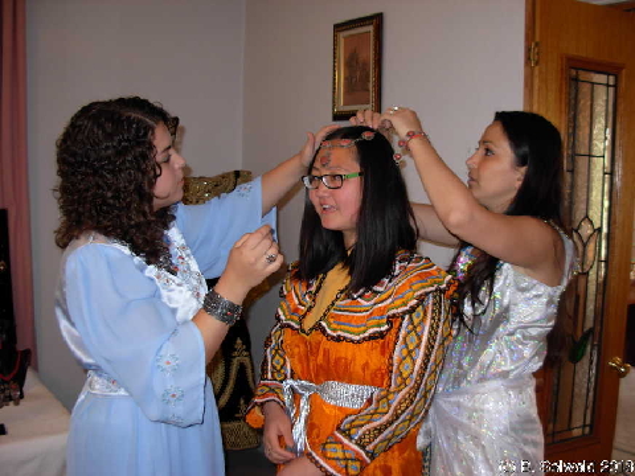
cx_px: 318
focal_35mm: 38
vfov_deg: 37.7
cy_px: 238
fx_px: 697
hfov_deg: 49.0
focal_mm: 6.3
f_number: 2.9
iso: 79
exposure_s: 1/22.6
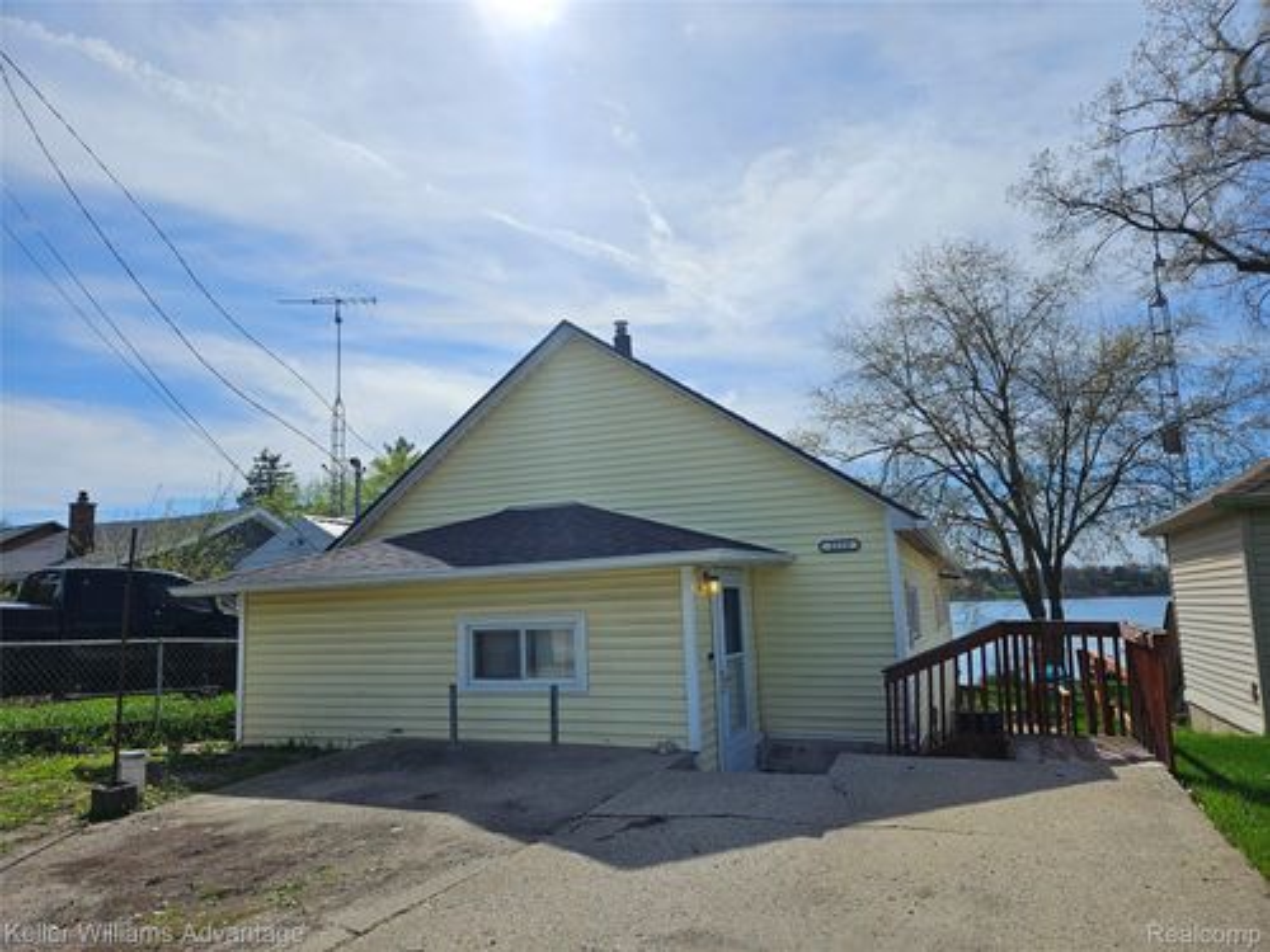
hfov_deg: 73.9
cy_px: 476
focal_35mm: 23
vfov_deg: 58.9
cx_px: 635
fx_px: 844
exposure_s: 1/5075
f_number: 1.8
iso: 25
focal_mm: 5.4
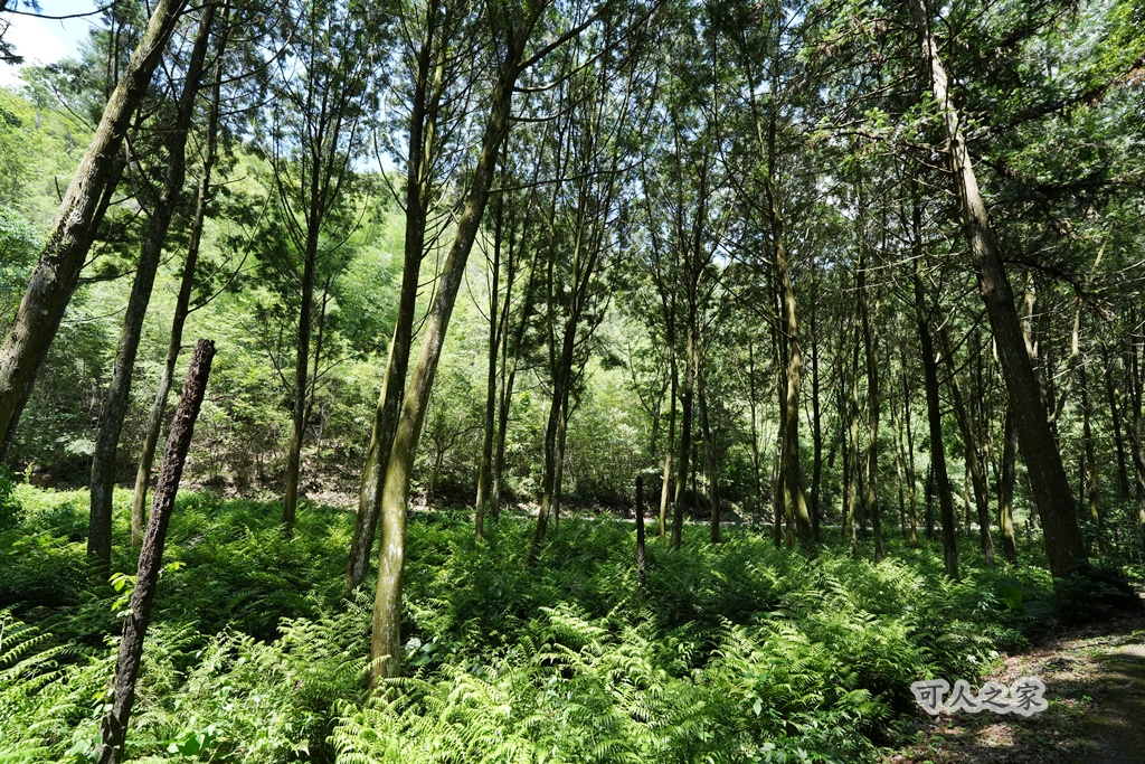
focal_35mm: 14
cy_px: 382
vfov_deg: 81.2
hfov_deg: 104.2
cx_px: 572
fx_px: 445
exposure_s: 1/500
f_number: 8
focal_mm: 14
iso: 1250
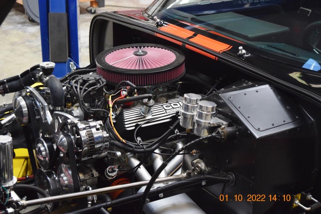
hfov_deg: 31.9
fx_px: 562
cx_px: 160
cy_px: 107
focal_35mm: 63
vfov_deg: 21.6
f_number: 5
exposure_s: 1/60
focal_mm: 42
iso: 2800
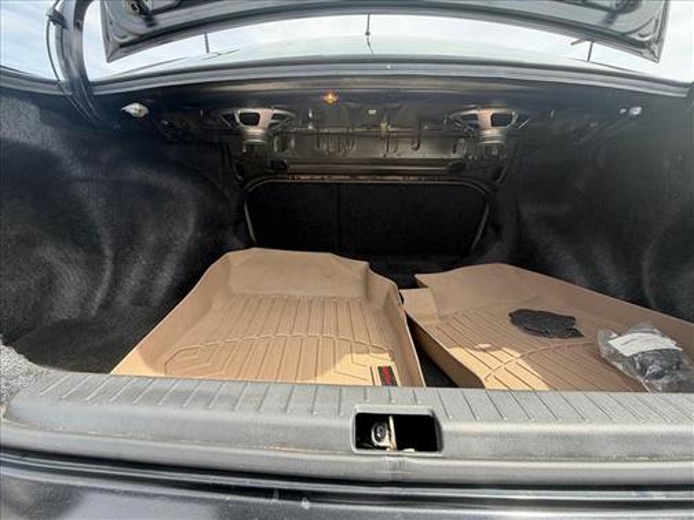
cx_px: 347
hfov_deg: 102.1
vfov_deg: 85.7
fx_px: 281
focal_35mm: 14
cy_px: 260
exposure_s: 1/221
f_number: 2.2
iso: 50
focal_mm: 2.22
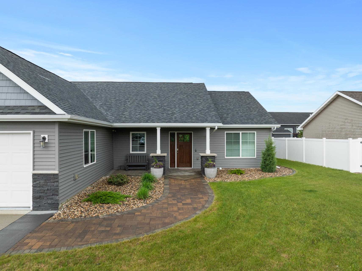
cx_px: 181
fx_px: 251
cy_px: 136
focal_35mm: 24
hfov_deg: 71.6
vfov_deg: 56.8
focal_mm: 12.29
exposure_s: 1/400
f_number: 6.3
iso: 200
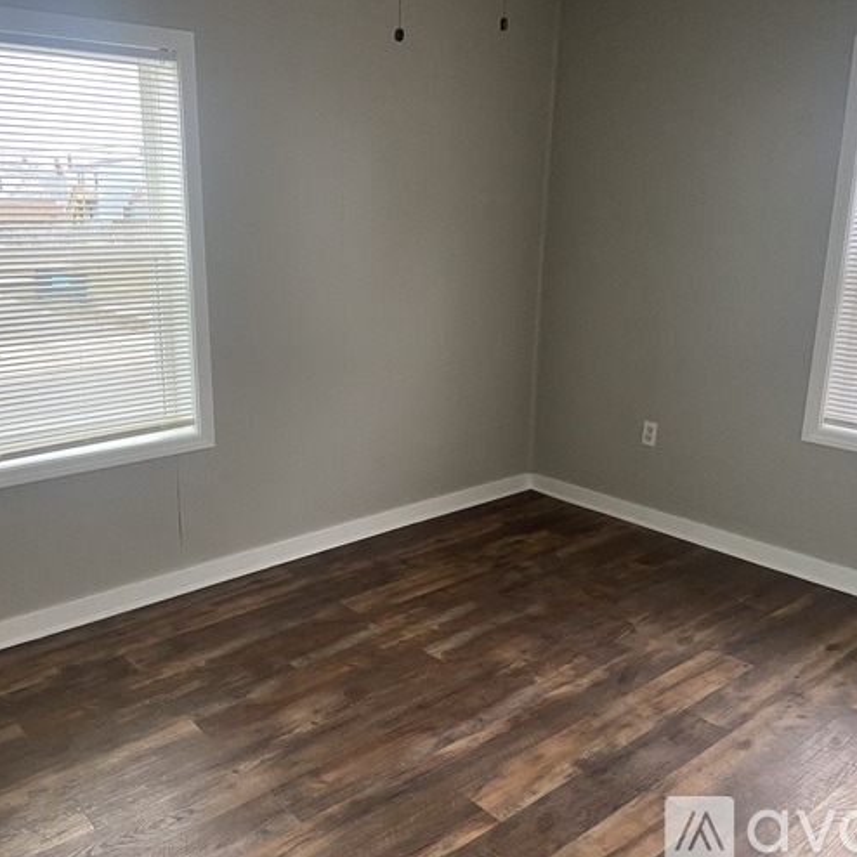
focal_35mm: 31
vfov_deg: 52.5
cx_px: 367
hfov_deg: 52.3
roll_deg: +0.7
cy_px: 432
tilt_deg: -13.3
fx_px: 868
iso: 200
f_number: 1.8
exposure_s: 1/60
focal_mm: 4.25
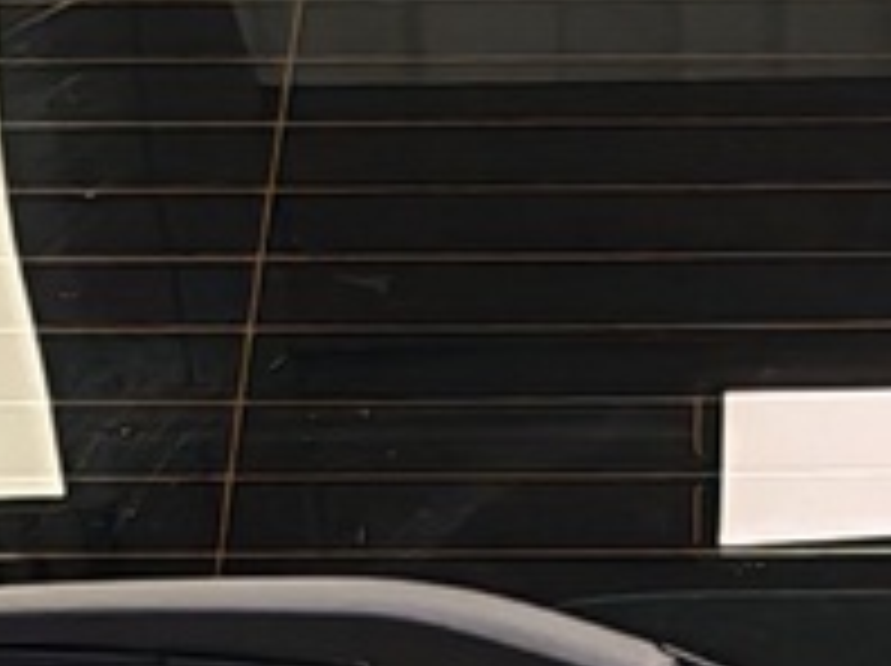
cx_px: 765
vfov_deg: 5.6
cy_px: 1260
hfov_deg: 7.6
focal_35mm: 262
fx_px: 6736
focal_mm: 5.4
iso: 100
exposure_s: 1/100
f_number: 1.6
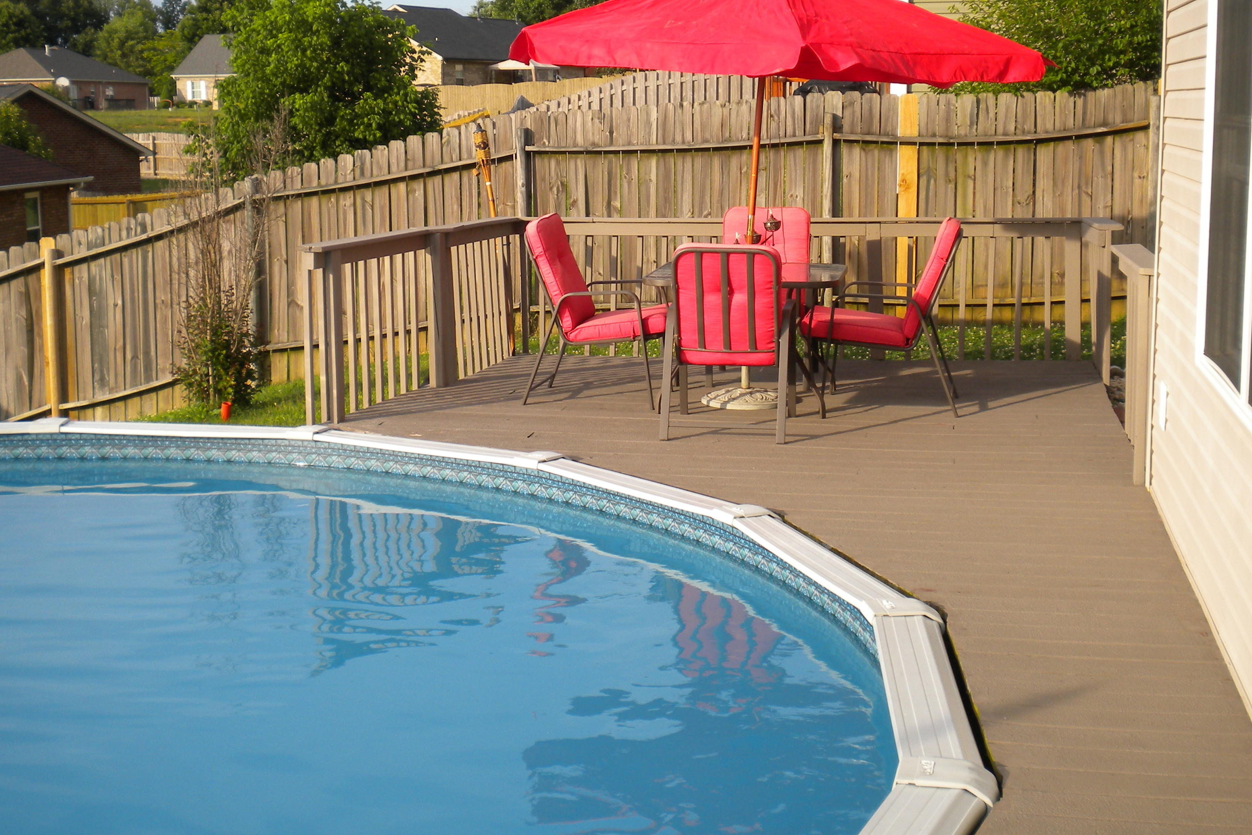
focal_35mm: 46
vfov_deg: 29.2
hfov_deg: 42.7
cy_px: 382
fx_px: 1600
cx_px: 621
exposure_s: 1/198
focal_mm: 7.4
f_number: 4.9
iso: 80
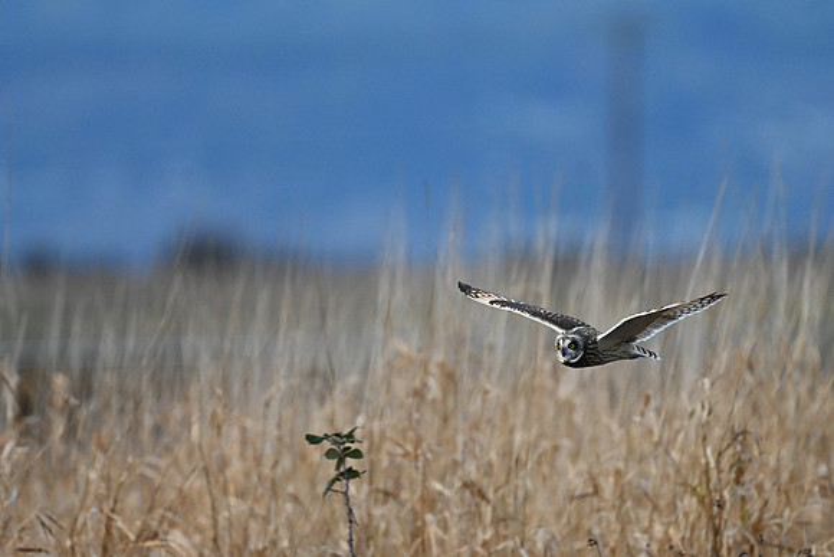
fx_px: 18537
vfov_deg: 1.7
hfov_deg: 2.6
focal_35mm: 800
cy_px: 278
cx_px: 417
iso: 1800
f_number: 6.3
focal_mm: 800
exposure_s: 1/800
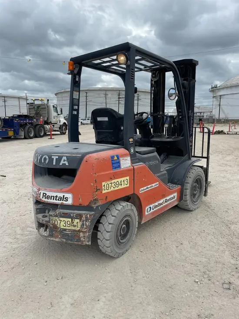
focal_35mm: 26
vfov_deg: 67.3
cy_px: 160
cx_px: 120
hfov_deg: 53.1
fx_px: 239
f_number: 1.6
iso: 50
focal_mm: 4.2
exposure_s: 1/4464
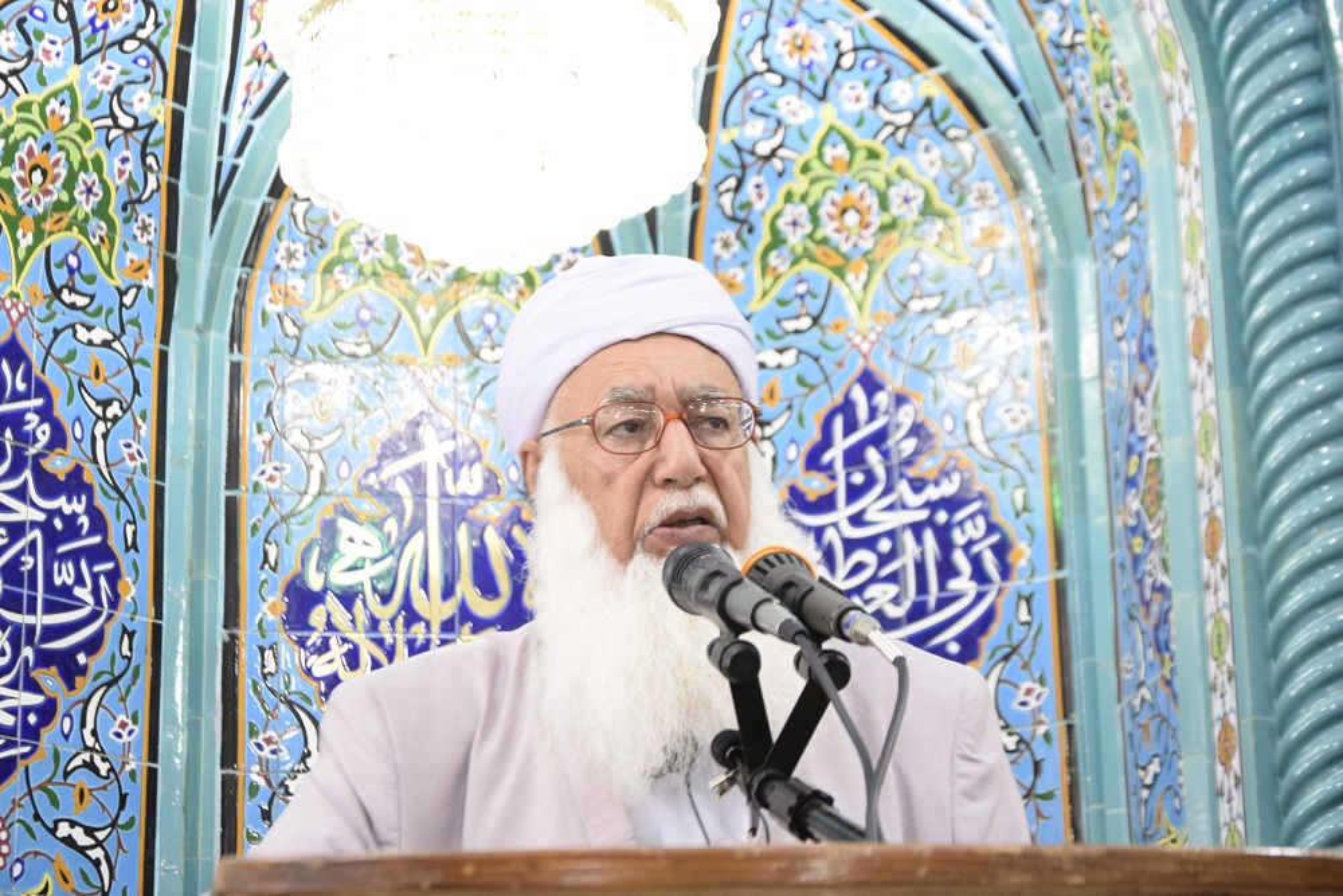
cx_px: 672
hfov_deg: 23.4
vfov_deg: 15.7
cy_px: 448
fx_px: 3246
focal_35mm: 87
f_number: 5.6
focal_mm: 58
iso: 1000
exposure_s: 1/25
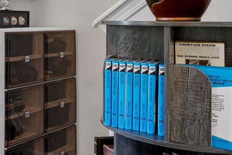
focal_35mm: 57
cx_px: -85
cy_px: 20
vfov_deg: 23.3
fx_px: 367
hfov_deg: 27.8
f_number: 9
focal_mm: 12
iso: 100
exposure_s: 1/30
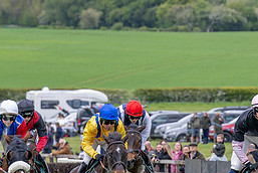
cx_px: 126
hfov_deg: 3.3
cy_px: 172
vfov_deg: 2.2
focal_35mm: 621
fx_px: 4455
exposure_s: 1/1600
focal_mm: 115
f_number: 2.8
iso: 200
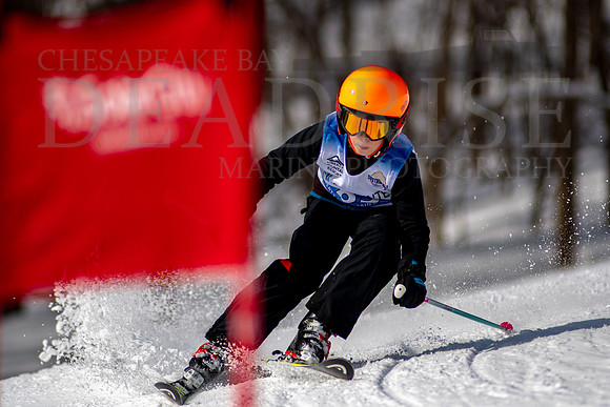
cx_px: 339
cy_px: 181
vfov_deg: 2.8
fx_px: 8467
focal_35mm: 500
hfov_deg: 4.1
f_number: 2.8
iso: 100
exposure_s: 1/8000
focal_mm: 300
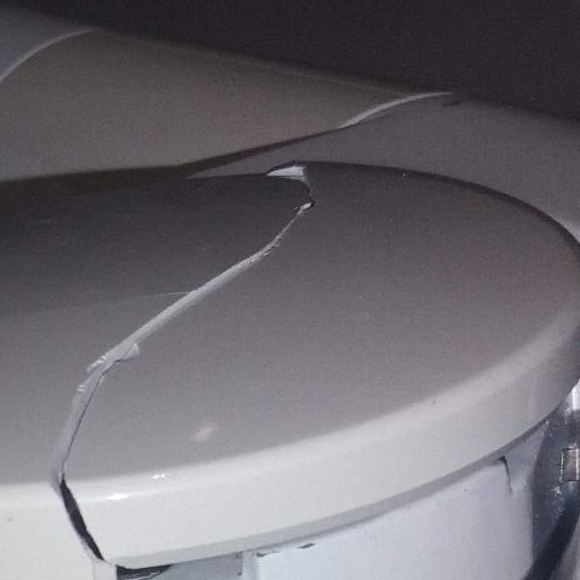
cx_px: -323
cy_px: 773
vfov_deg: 15.2
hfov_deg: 14.7
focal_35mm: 109
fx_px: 2066
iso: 64
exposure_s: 1/240
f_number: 1.9
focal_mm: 3.7
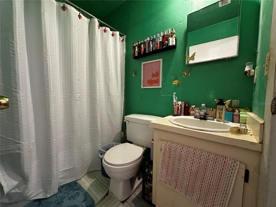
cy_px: 104
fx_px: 112
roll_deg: -1.5
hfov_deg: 102.1
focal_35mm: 14
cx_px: 138
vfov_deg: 85.7
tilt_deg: -3.5
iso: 1000
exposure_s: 1/60
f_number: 2.2
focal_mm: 2.22
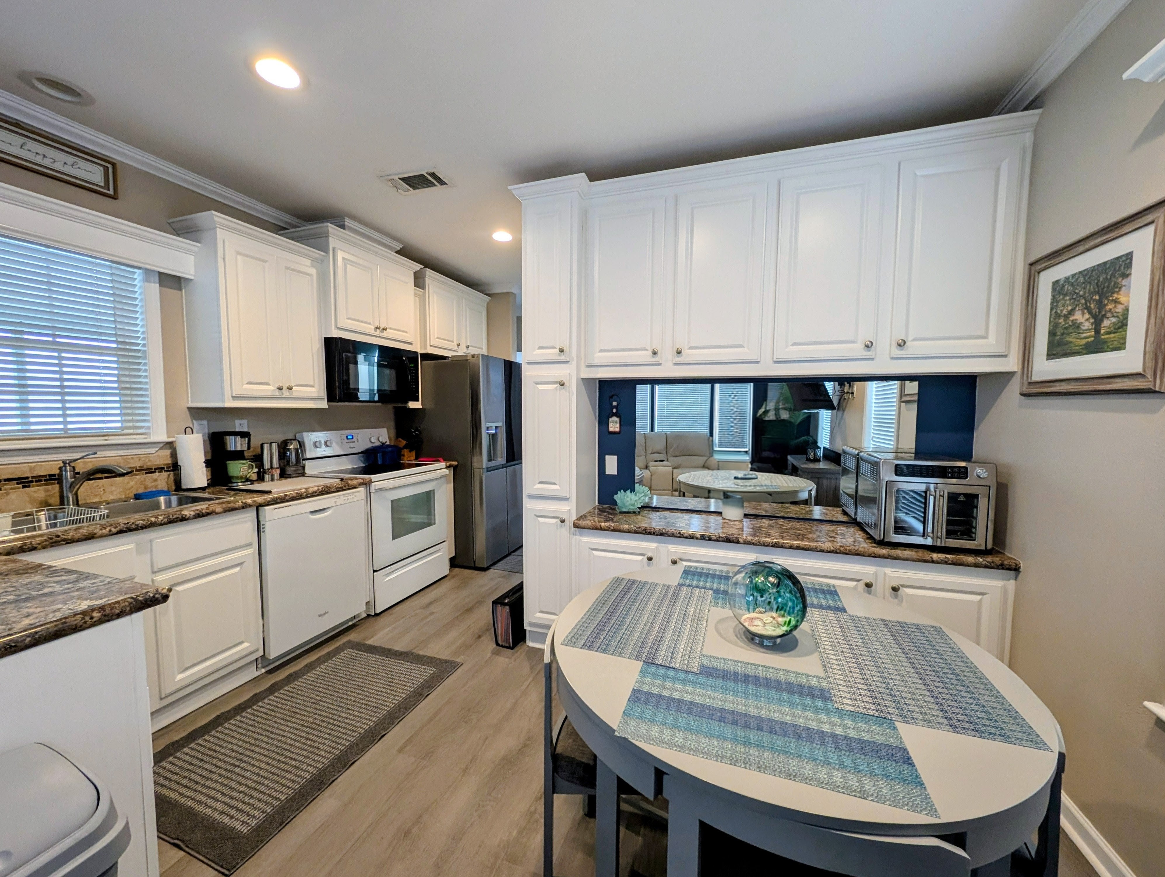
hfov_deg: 110.5
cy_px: 438
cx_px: 582
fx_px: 404
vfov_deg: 94.6
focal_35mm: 12
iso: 198
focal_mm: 2.23
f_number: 1.95
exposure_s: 1/40
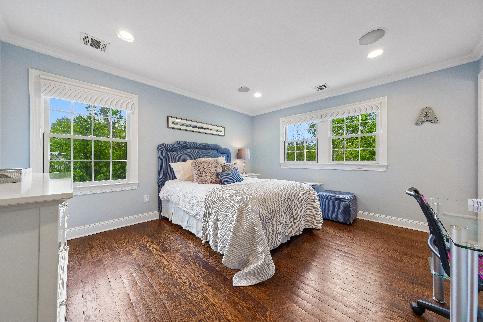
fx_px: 161
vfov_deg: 90.0
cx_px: 242
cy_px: 161
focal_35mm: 12
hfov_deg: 112.6
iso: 200
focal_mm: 8
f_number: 8
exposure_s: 1/8
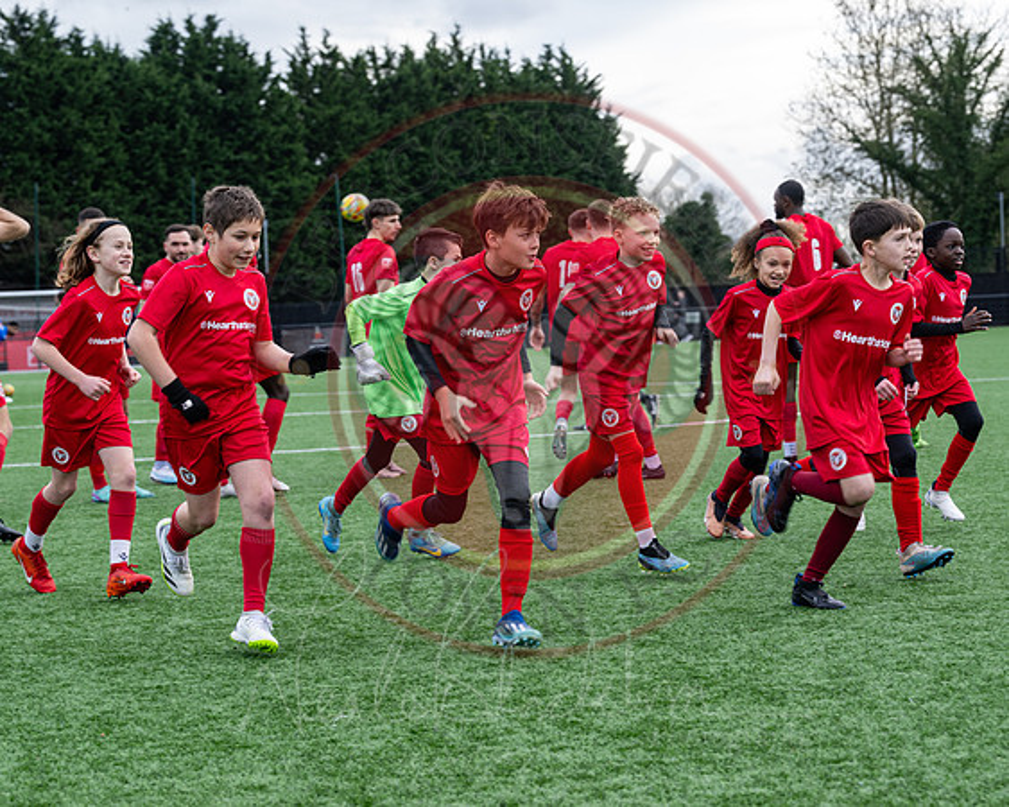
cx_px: 501
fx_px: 2480
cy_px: 415
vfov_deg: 18.5
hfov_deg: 23.0
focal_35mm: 83
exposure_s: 1/250
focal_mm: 70
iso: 250
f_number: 5
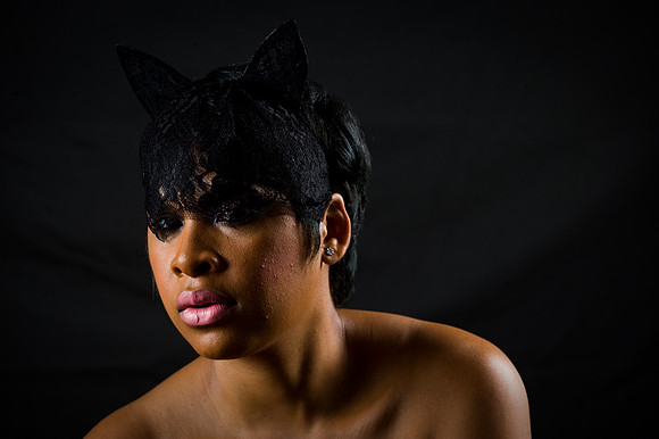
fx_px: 2836
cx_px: 330
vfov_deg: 8.8
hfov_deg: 13.3
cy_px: 220
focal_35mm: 155
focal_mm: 155
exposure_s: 1/125
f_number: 5.6
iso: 200
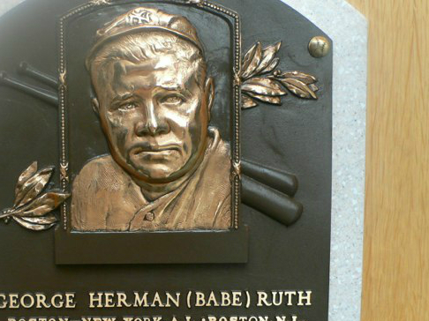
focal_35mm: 56
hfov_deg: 34.1
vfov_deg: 25.9
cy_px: 222
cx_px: 154
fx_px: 694
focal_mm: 6.3
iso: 80
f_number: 2.8
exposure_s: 1/50
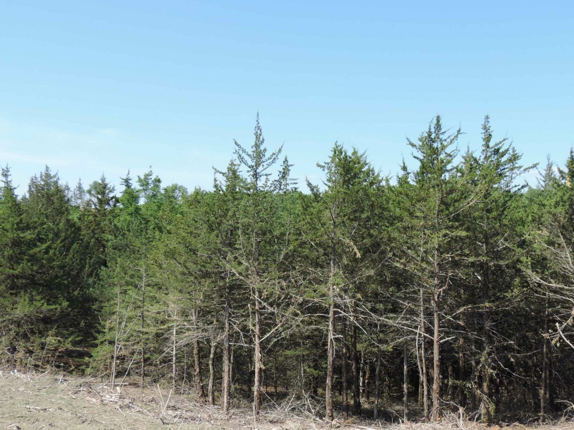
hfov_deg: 47.8
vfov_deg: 36.7
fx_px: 647
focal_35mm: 39
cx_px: 322
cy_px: 252
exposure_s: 1/640
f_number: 3.1
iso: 80
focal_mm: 5.3
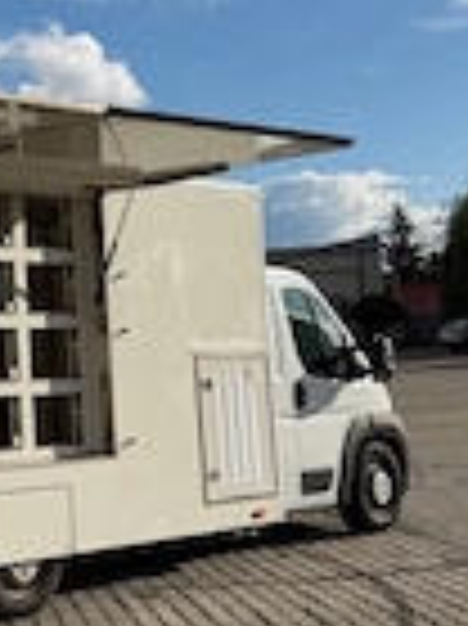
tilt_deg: +4.7
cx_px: -176
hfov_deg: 19.3
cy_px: 248
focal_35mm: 69
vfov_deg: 28.1
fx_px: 1246
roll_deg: +3.4
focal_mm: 6.76
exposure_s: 1/7353
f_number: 1.78
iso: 80
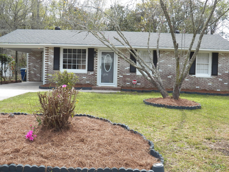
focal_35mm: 40
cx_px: 114
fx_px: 265
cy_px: 86
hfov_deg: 46.8
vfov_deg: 36.0
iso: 125
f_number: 4
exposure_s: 1/500
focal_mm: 7.1
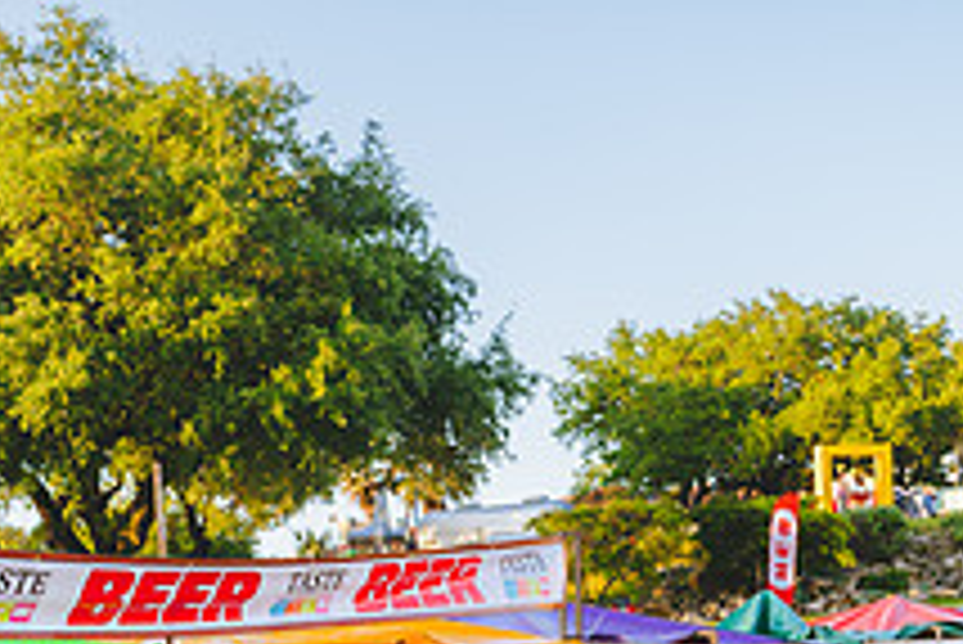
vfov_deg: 19.6
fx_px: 1740
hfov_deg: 30.6
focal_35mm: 65
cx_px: 297
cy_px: 795
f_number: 3.5
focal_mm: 24
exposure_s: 1/160
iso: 64
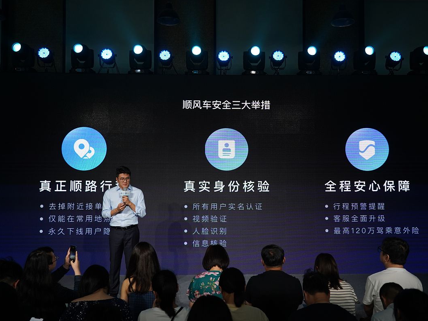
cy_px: 161
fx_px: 420
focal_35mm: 34
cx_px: 217
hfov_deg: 54.0
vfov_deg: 41.8
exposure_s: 1/200
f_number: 4
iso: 1600
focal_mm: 31
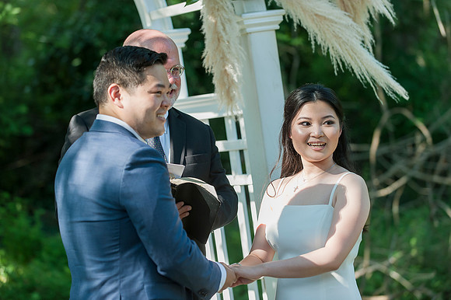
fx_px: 1377
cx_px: 226
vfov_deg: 12.4
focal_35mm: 110
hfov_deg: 18.6
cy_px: 150
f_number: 3.5
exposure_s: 1/800
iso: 800
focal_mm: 110
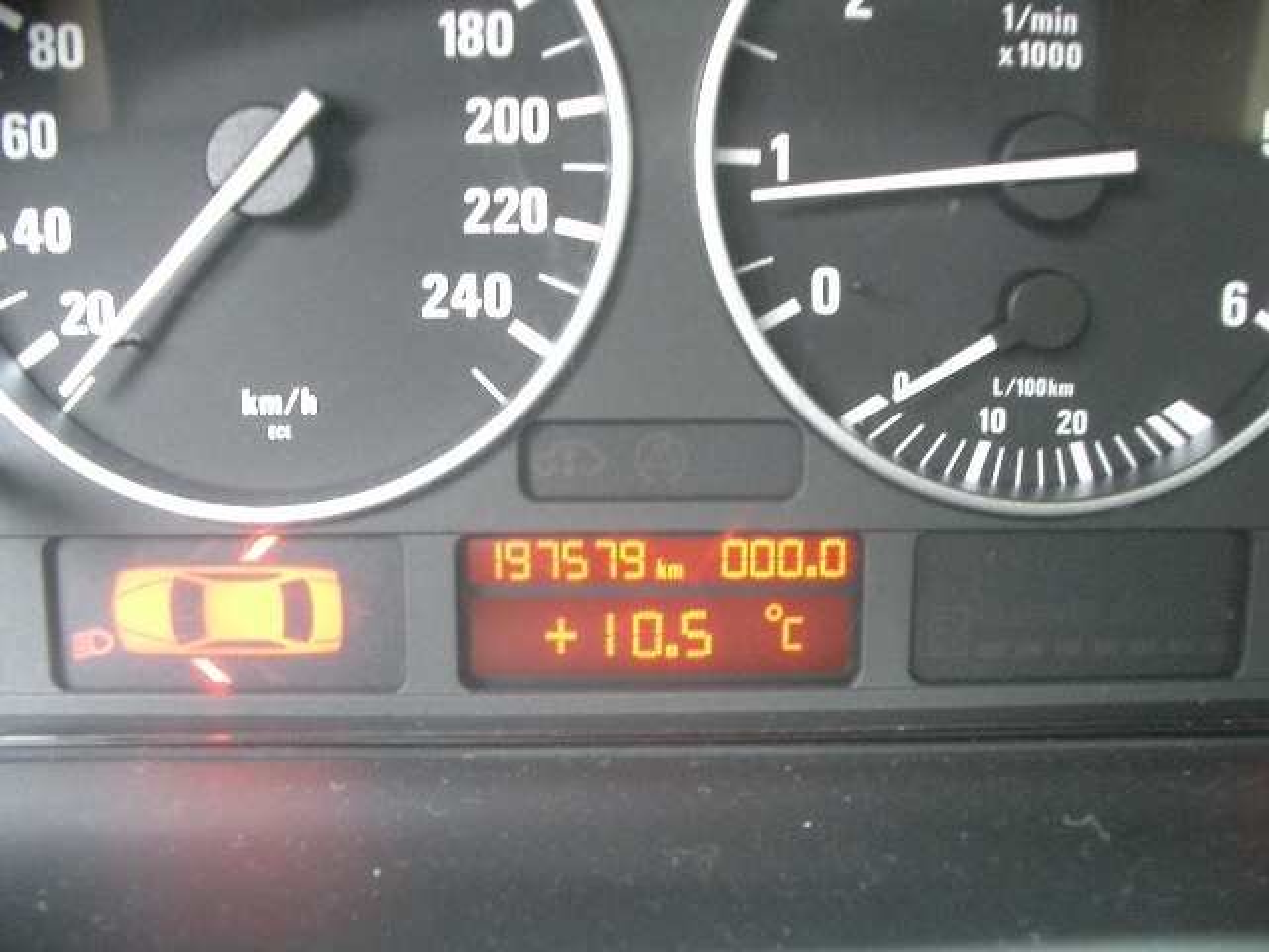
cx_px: 634
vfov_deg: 40.7
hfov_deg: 52.6
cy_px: 476
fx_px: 1283
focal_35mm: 35
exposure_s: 1/13
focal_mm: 5.8
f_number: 2.6
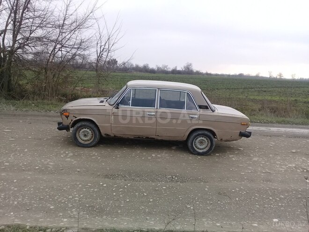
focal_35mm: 31
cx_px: 154
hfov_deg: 58.4
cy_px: 116
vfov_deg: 45.4
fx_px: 277
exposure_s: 1/150
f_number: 2.2
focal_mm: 3.3
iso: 50
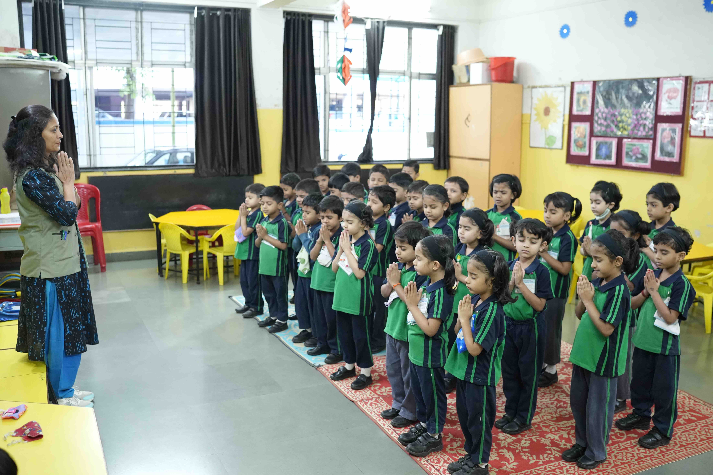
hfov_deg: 54.4
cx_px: 356
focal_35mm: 35
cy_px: 238
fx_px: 693
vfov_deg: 37.9
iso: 5000
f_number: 2.8
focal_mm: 35
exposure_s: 1/80
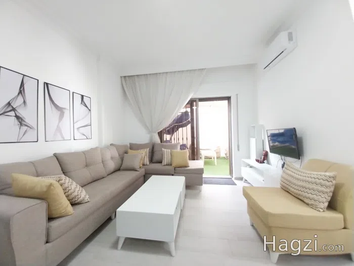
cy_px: 133
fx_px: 133
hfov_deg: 106.2
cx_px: 177
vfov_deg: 89.9
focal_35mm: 13
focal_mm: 1.3
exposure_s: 1/33
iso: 252
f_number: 2.2
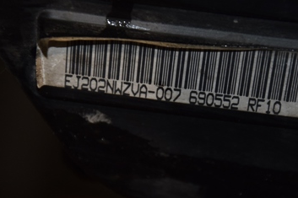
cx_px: 166
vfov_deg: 4.8
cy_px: 92
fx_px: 2365
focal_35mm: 286
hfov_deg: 7.2
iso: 800
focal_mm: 105
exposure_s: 1/60
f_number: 5.6
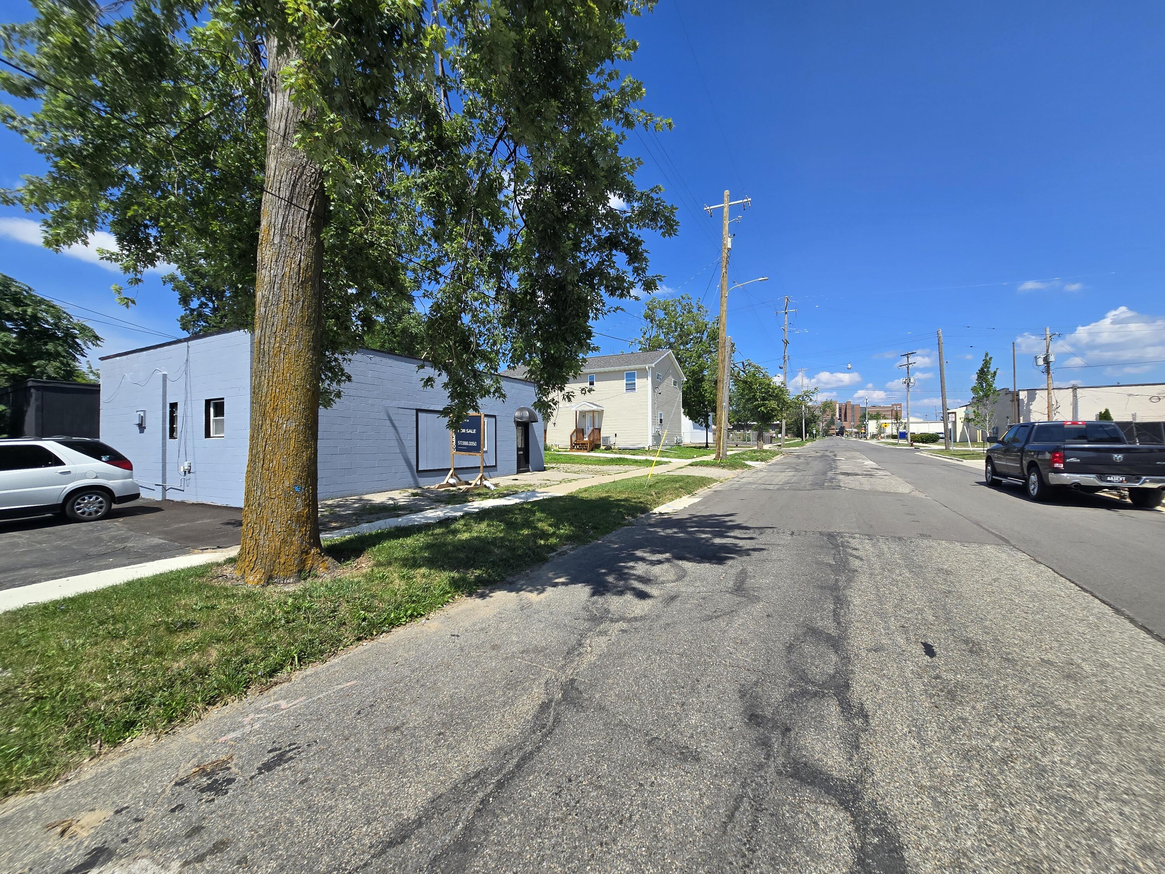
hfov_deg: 106.2
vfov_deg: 89.9
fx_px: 438
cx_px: 582
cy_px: 437
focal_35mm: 13
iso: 50
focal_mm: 2.2
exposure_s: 1/2198
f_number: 2.2
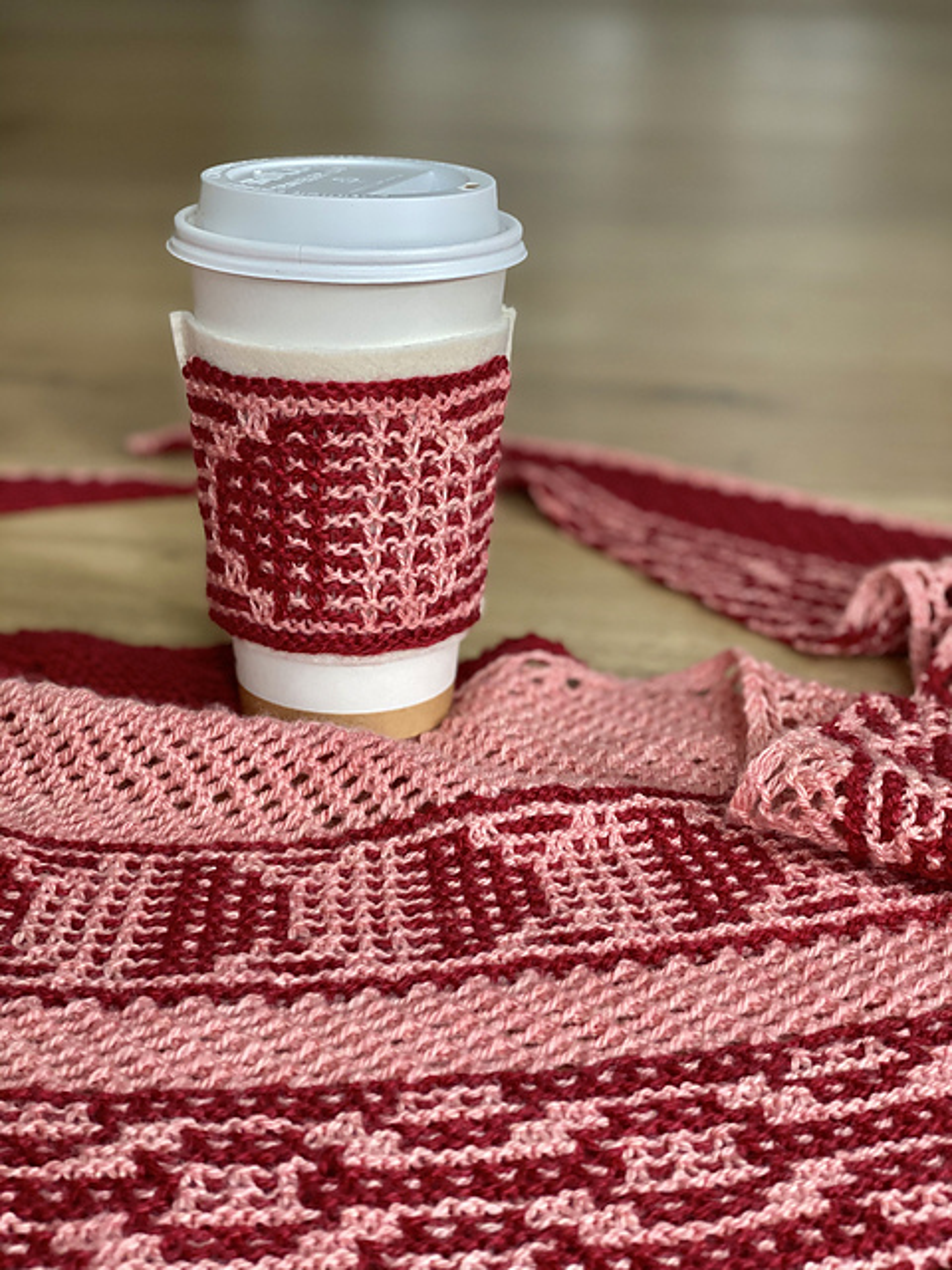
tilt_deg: -21.9
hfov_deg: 28.0
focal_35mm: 52
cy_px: 635
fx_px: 1907
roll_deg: -1.0
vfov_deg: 36.8
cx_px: 476
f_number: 2
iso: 125
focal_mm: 6
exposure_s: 1/122
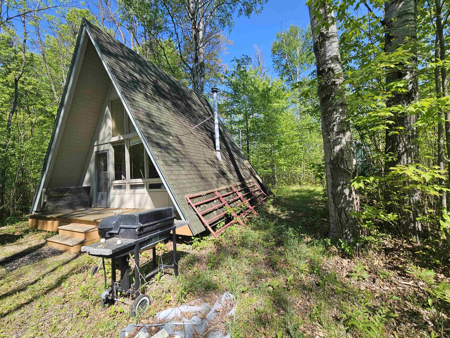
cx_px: 225
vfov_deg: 89.9
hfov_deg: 106.2
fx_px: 169
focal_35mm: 13
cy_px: 169
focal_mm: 2.2
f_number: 2.2
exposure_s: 1/814
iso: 50
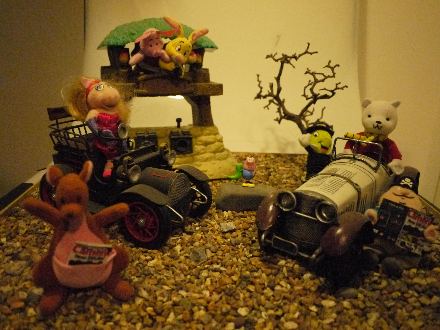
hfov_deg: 63.4
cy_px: 165
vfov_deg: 49.7
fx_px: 356
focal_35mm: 28
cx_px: 220
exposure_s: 1/320
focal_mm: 14
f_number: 2.5
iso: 3200
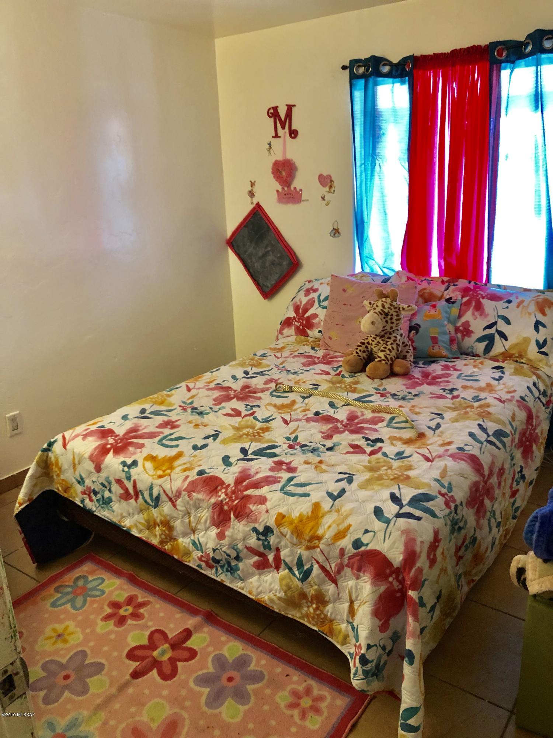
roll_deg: +2.4
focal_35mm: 28
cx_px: 276
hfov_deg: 49.7
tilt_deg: -16.6
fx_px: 596
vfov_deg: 63.4
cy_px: 369
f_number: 1.8
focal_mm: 3.99
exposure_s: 1/15
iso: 80
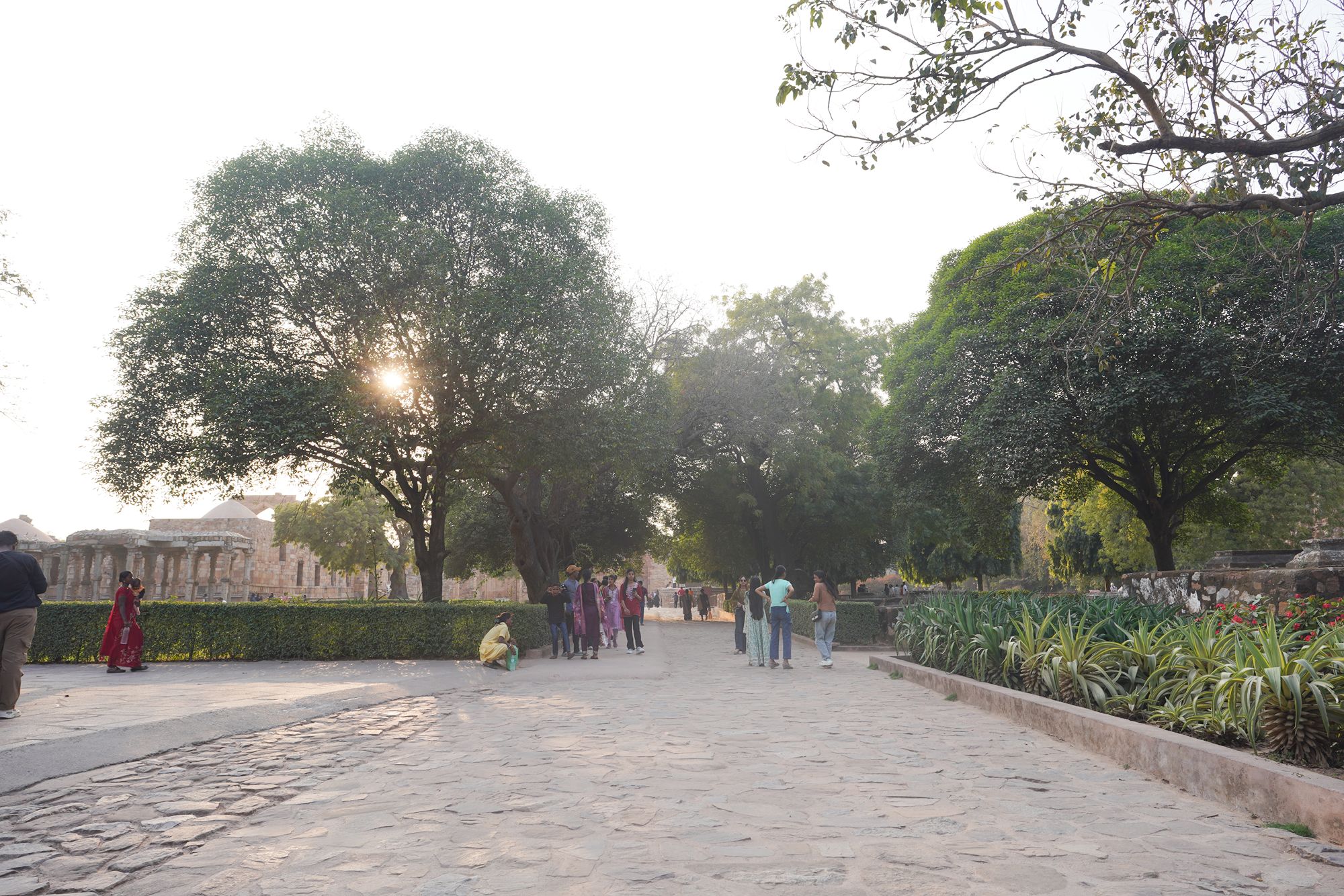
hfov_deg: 73.7
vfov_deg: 53.1
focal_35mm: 24
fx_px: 896
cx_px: 672
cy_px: 448
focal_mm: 24
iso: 100
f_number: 6.3
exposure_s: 1/100
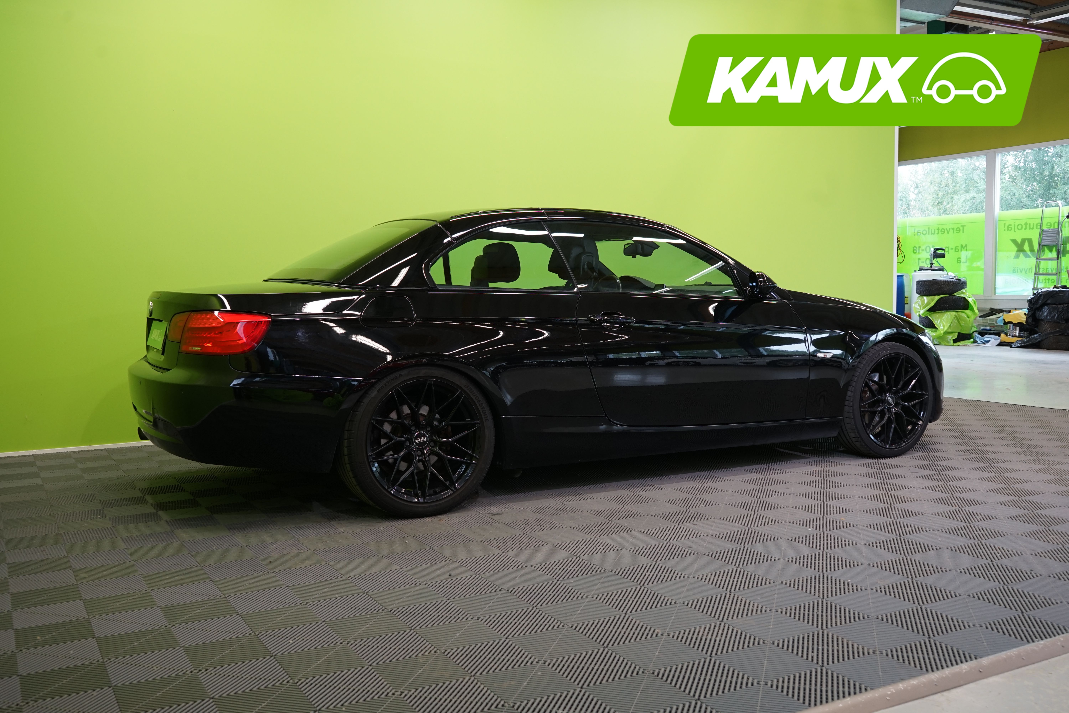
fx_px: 980
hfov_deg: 57.2
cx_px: 534
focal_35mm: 33
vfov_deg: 40.0
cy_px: 356
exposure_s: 1/30
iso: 640
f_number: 6.3
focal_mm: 33
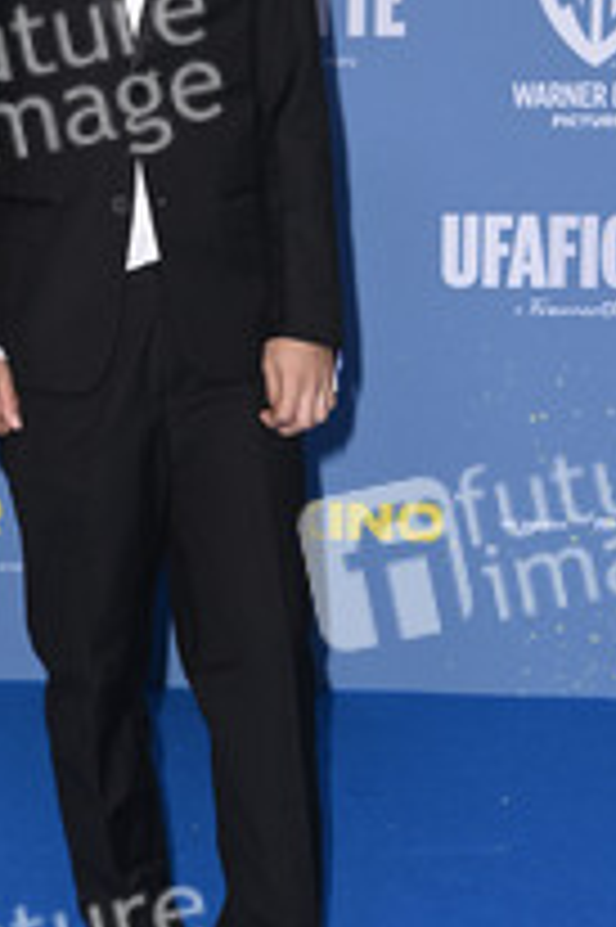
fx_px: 3599
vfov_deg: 14.6
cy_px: 320
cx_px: 121
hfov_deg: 9.8
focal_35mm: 140
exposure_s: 1/250
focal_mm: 72
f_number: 6.3
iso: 1000
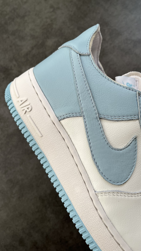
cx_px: 86
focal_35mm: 29
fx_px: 193
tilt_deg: -76.3
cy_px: 124
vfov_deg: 66.1
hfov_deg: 40.0
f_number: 1.6
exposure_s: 1/432
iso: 50
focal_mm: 5.1
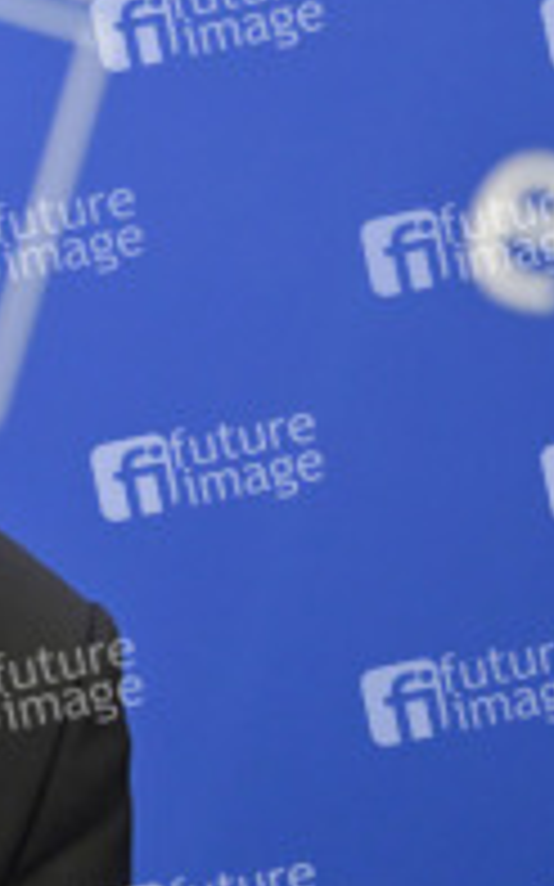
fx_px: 11266
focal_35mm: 466
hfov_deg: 2.8
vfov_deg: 4.5
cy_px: 355
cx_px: -363
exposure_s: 1/400
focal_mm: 200
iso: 1600
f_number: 2.8
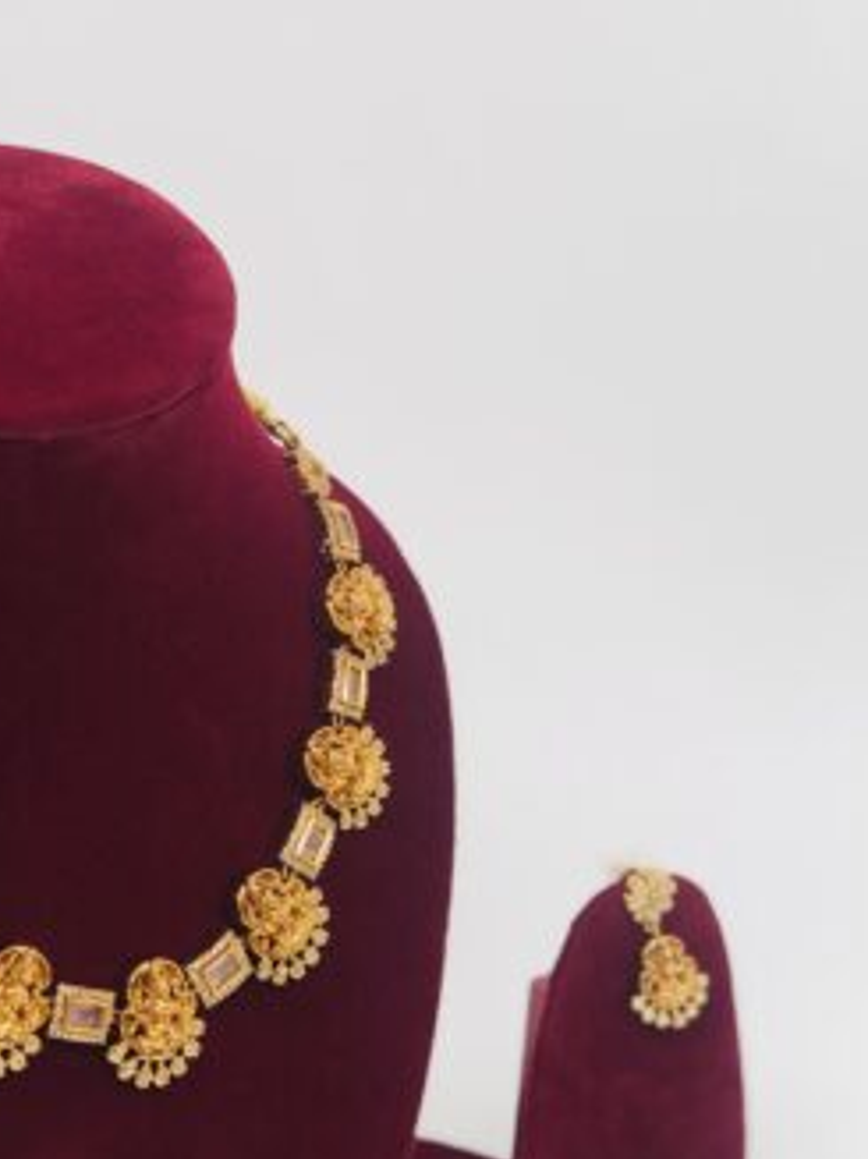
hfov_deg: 16.5
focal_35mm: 89
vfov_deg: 21.9
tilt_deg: -27.7
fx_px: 2978
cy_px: 812
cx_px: 177
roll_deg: -1.6
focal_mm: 6
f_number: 2.4
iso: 16
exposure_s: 1/105
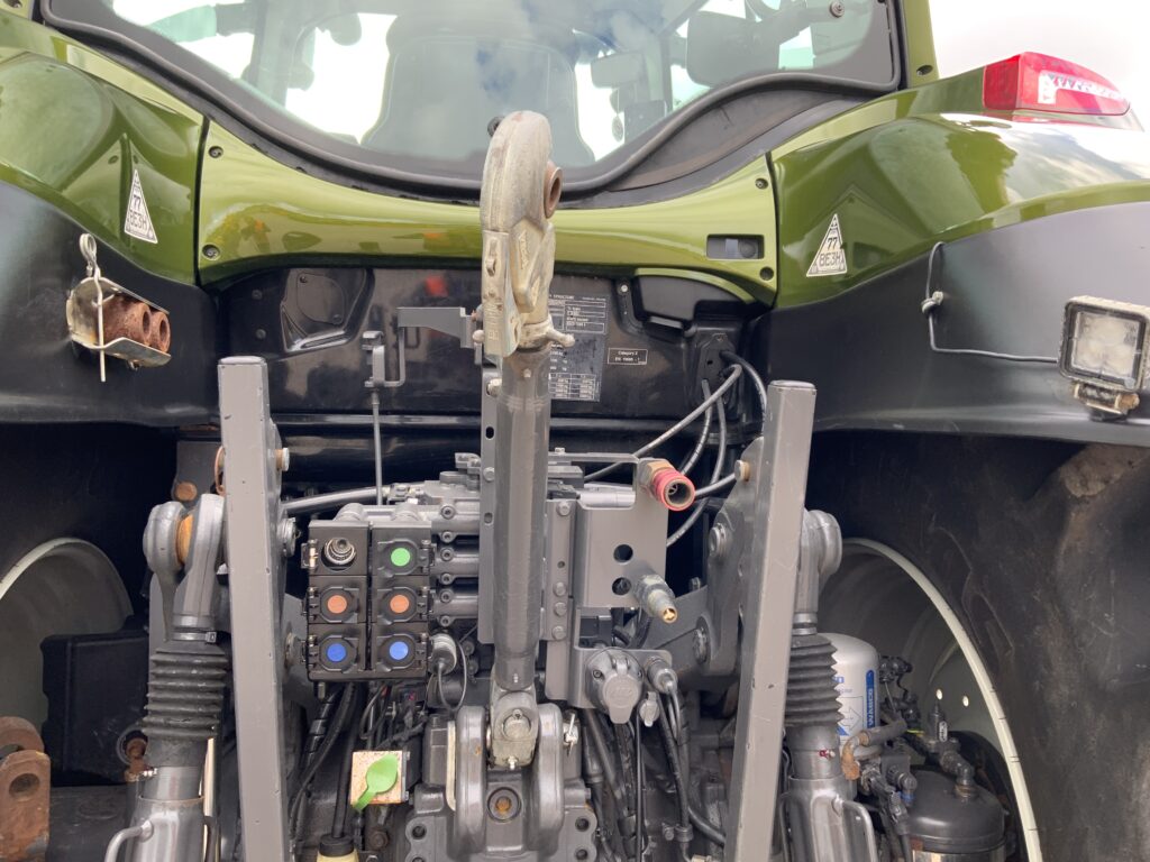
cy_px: 431
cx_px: 575
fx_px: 963
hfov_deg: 61.7
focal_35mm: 29
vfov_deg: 48.2
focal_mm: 3
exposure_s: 1/122
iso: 20
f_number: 1.8
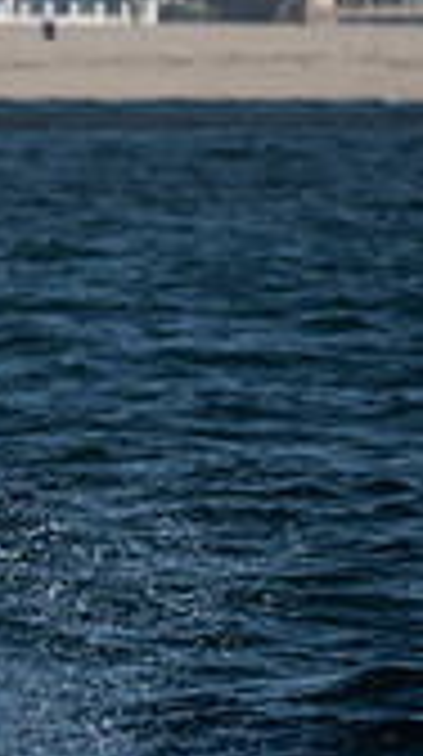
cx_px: -1214
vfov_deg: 1.8
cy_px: 118
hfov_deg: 1.0
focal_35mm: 1202
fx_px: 24065
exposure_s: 1/640
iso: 200
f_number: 6.3
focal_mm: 200
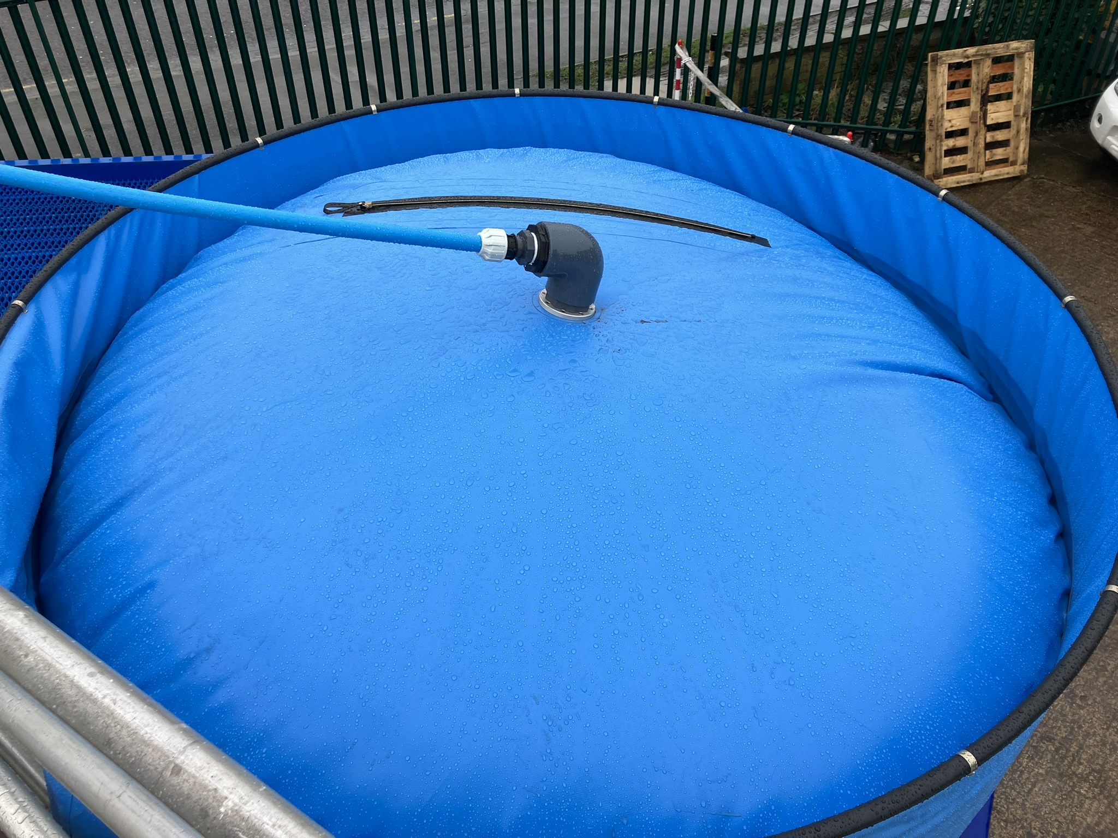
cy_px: 419
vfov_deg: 49.7
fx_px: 904
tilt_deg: -41.4
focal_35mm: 28
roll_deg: -0.5
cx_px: 559
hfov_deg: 63.4
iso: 32
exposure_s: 1/121
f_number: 1.8
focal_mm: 3.99
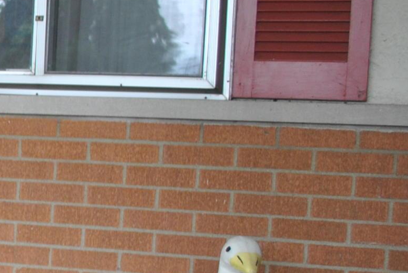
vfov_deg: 13.1
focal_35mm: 104
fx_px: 1180
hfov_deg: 16.1
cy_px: 234
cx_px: -357
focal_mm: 18
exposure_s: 1/50
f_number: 3.5
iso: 200
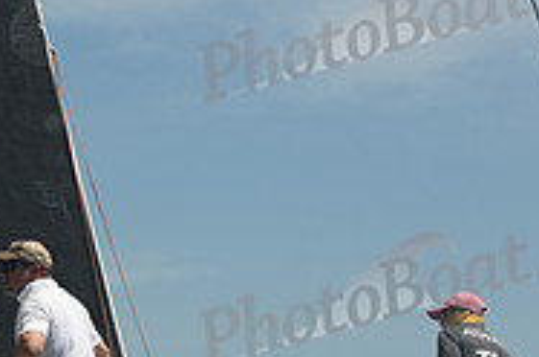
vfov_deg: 5.3
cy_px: 482
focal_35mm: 255
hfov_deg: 8.1
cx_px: 52
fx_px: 3811
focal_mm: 82
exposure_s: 1/1000
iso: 320
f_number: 9
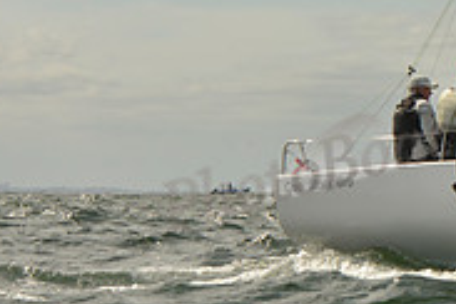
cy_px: 1
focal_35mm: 222
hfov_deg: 9.1
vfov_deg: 6.2
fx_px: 2812
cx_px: 645
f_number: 7.1
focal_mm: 70
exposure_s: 1/3200
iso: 400
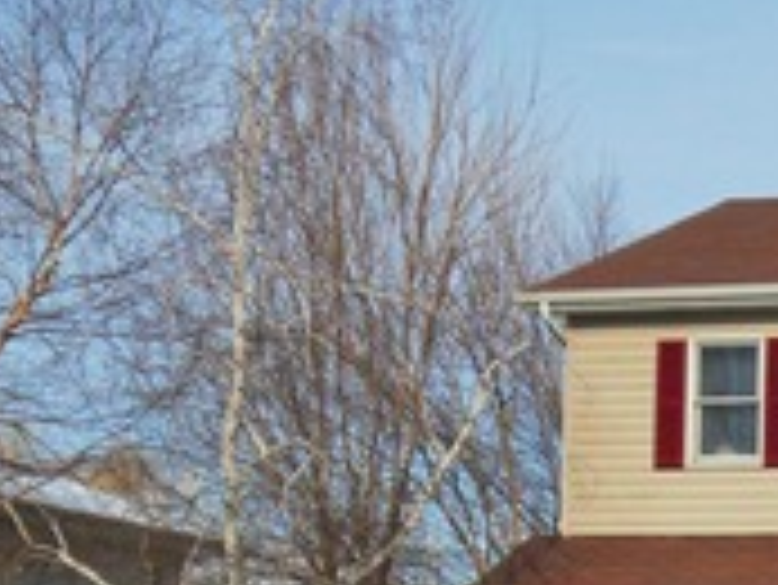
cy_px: 752
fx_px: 2991
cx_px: 1385
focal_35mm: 133
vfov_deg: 10.9
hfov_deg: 13.4
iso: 80
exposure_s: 1/500
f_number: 8.7
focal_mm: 6.3
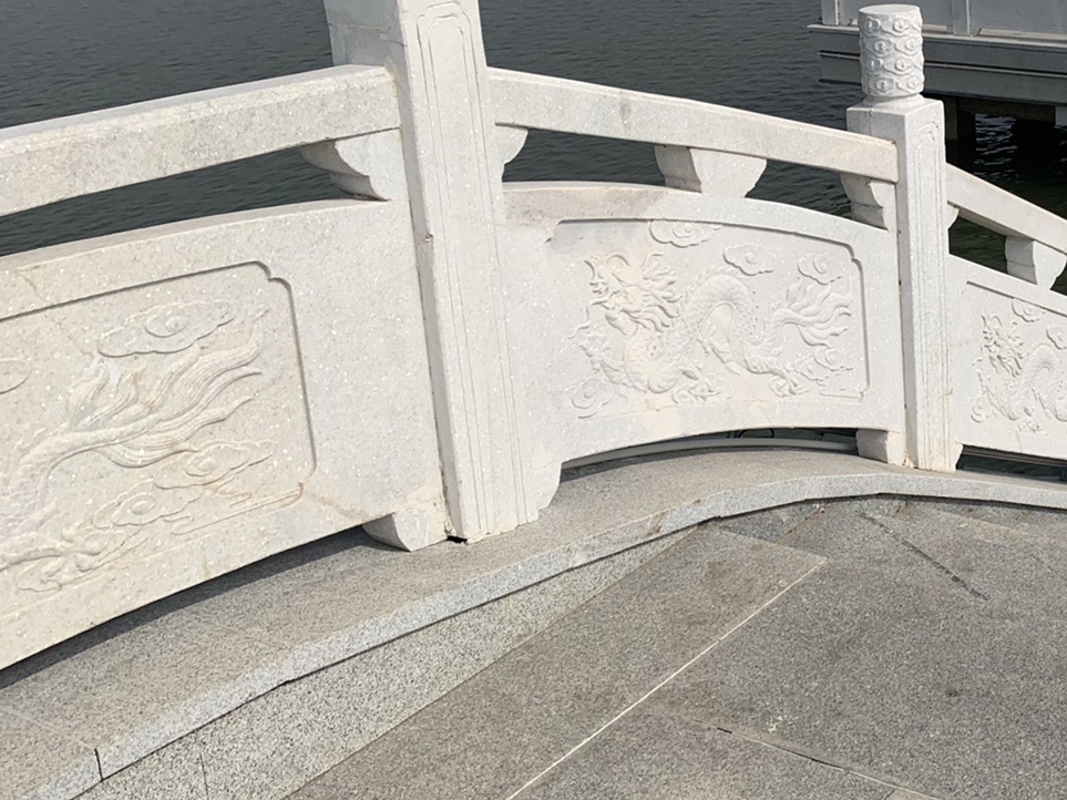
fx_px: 1664
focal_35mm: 54
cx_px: 996
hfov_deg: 33.3
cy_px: 235
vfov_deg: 26.8
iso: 25
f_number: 1.8
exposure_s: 1/6897
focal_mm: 4.25
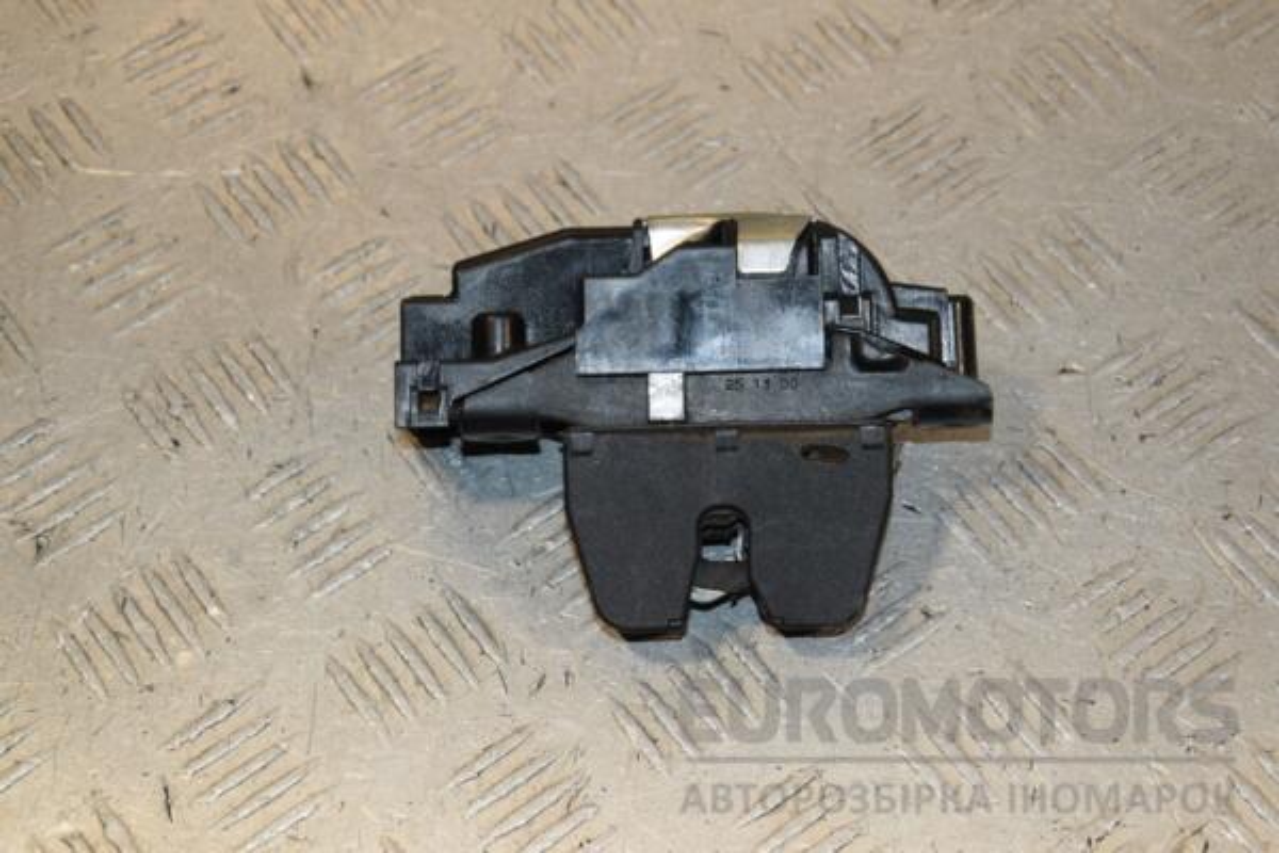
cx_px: 640
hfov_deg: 27.0
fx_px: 2664
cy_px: 426
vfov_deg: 18.2
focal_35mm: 75
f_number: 7.1
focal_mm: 50
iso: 800
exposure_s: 1/200
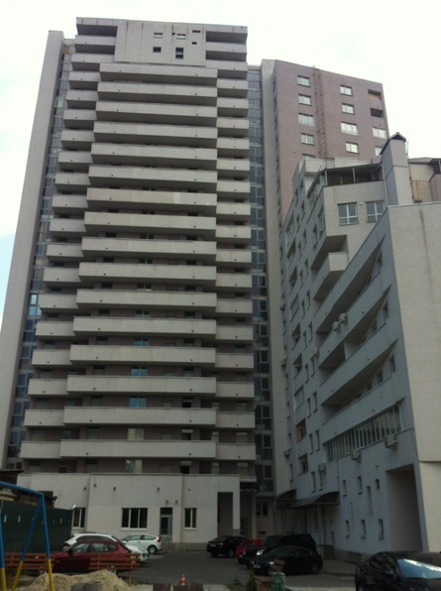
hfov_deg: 40.6
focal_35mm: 35
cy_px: 296
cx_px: 220
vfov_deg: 52.7
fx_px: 596
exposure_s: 1/773
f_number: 2.8
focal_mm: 3.85
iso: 80
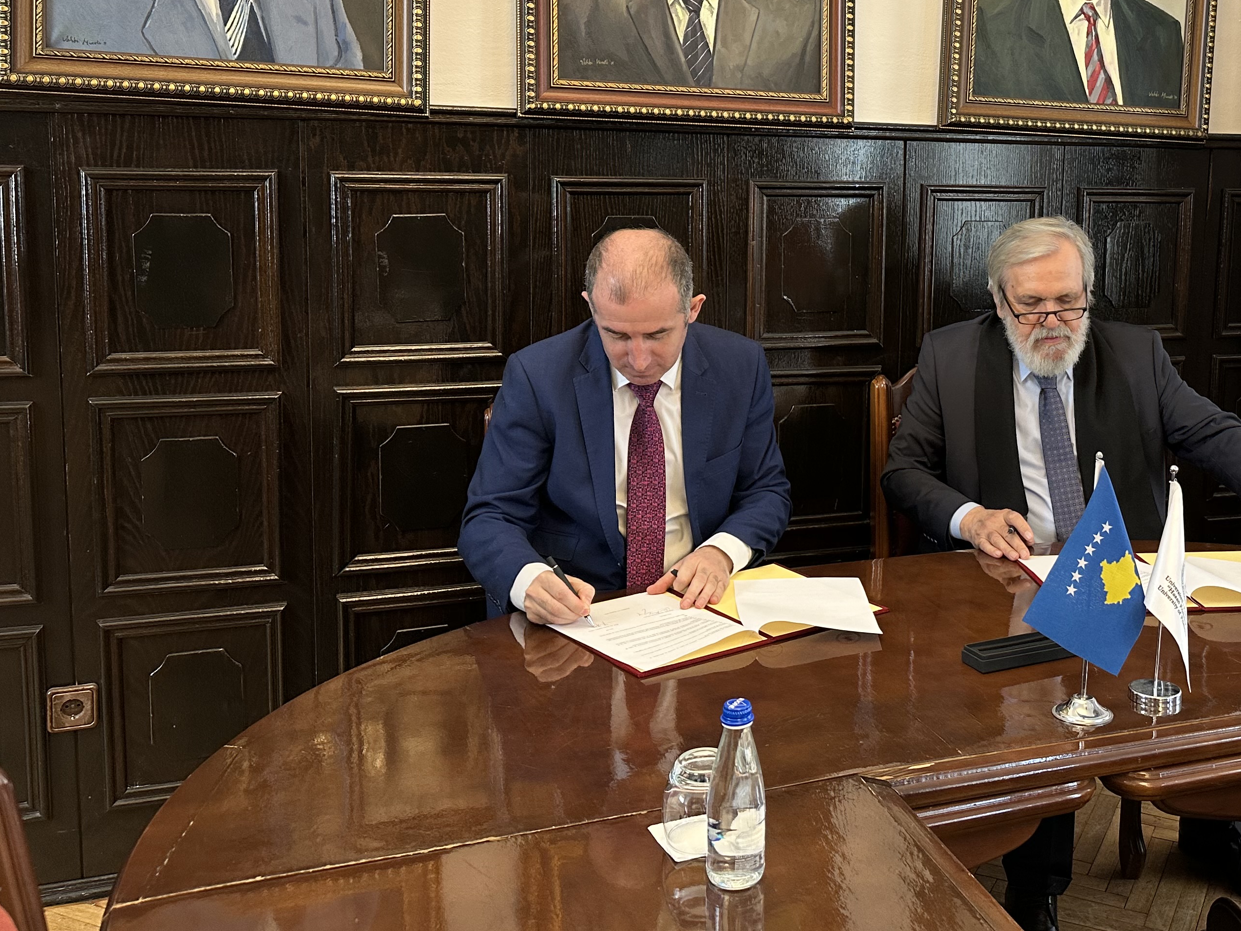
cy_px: 304
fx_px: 1362
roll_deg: -1.9
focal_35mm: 38
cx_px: 887
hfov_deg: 47.6
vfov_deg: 37.3
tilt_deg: -7.3
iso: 160
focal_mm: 6.86
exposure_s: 1/100
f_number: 1.78
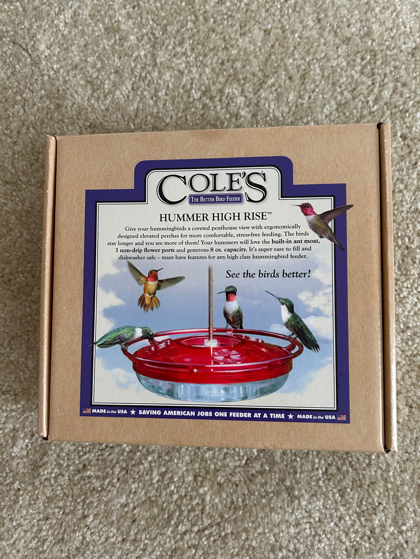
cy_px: 280
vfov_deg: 67.3
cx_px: 210
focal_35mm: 26
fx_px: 421
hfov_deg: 53.1
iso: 200
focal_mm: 5.7
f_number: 1.5
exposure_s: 1/60
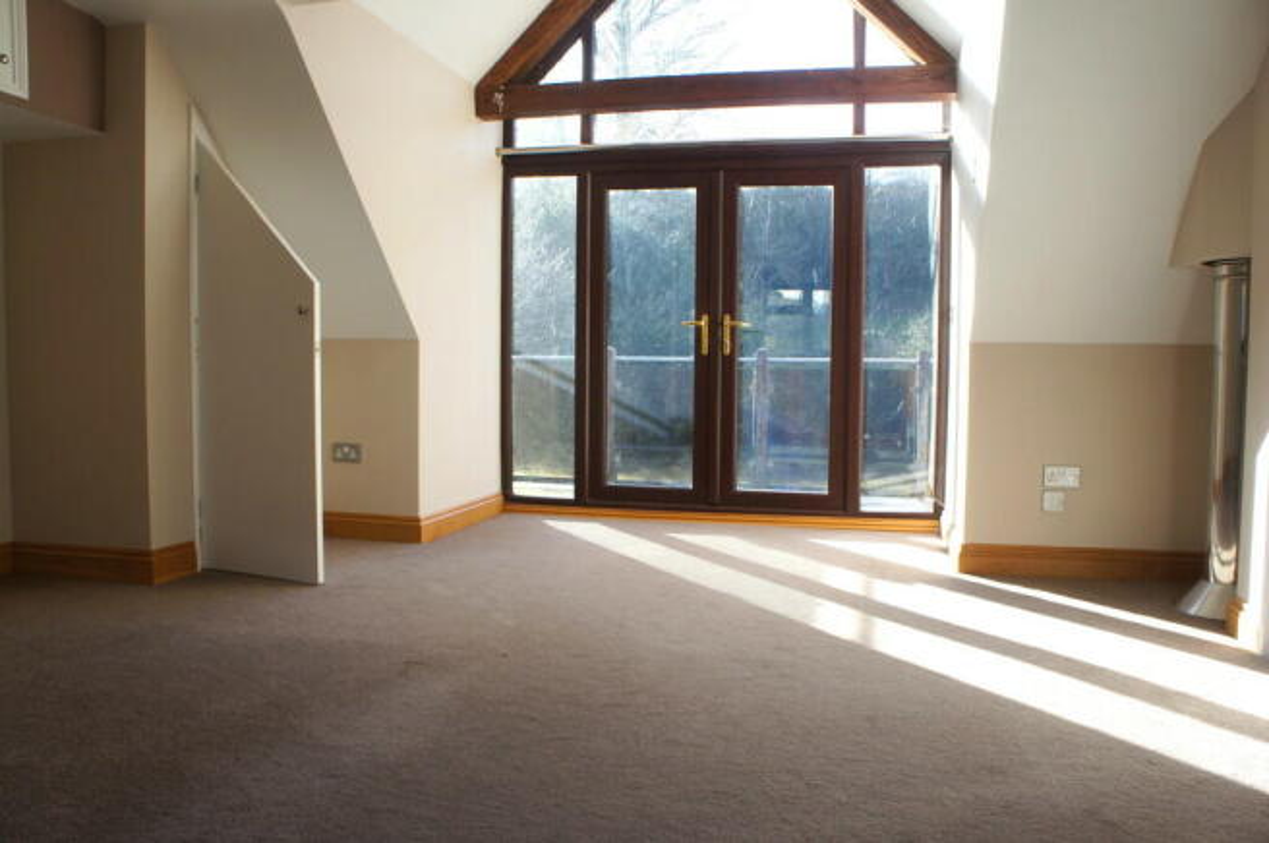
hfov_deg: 67.4
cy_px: 422
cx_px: 634
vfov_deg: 47.8
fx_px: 951
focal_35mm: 27
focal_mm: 18
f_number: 6.3
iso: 200
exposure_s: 1/100
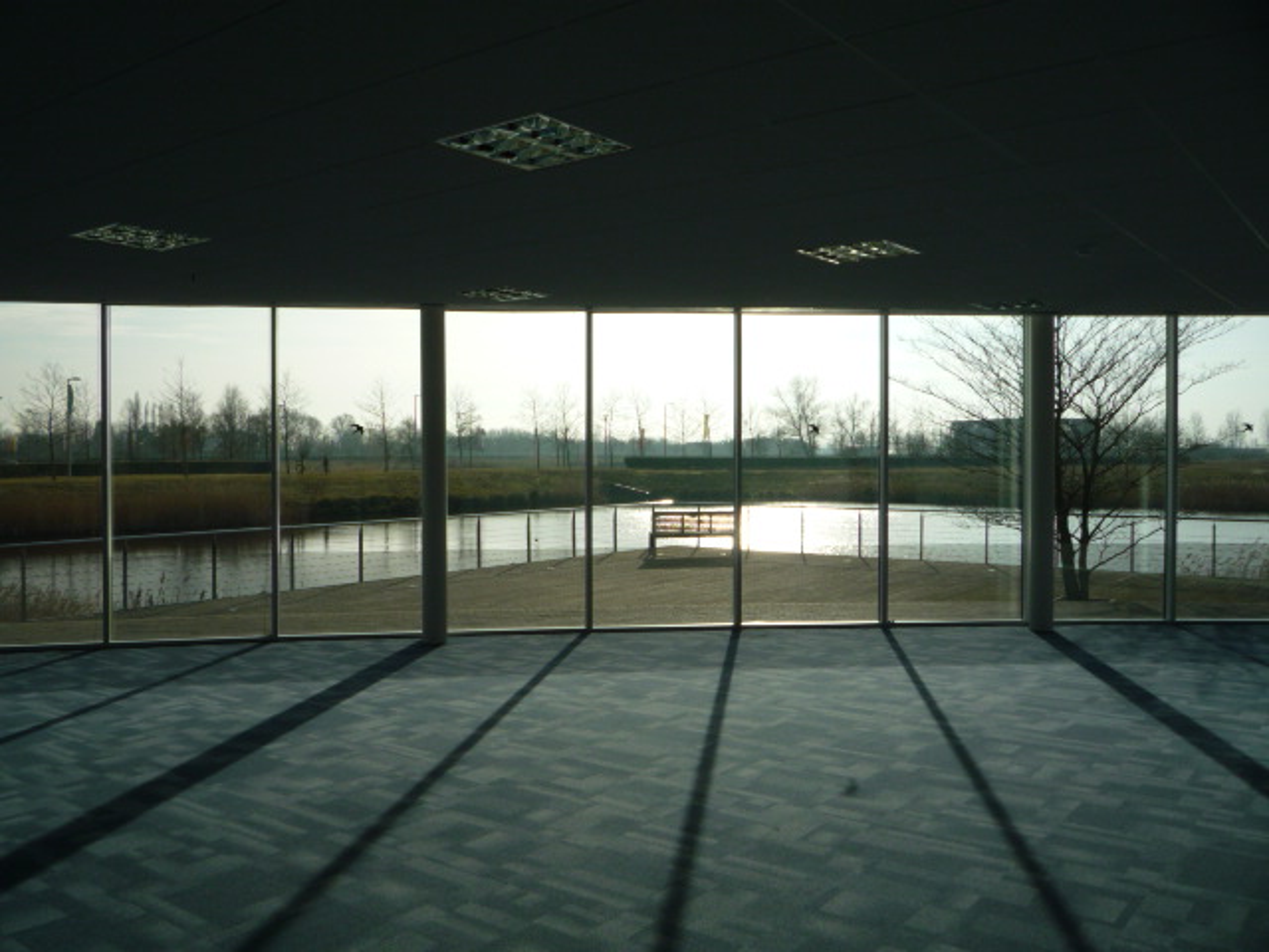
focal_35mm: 30
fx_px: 1100
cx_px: 634
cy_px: 476
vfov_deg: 46.8
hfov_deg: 60.0
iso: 100
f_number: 5.6
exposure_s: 1/500
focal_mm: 5.2
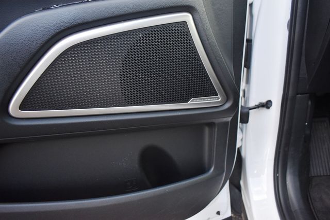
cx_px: 165
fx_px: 248
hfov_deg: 67.4
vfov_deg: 48.0
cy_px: 110
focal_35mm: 27
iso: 800
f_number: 3.5
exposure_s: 1/160
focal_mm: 18
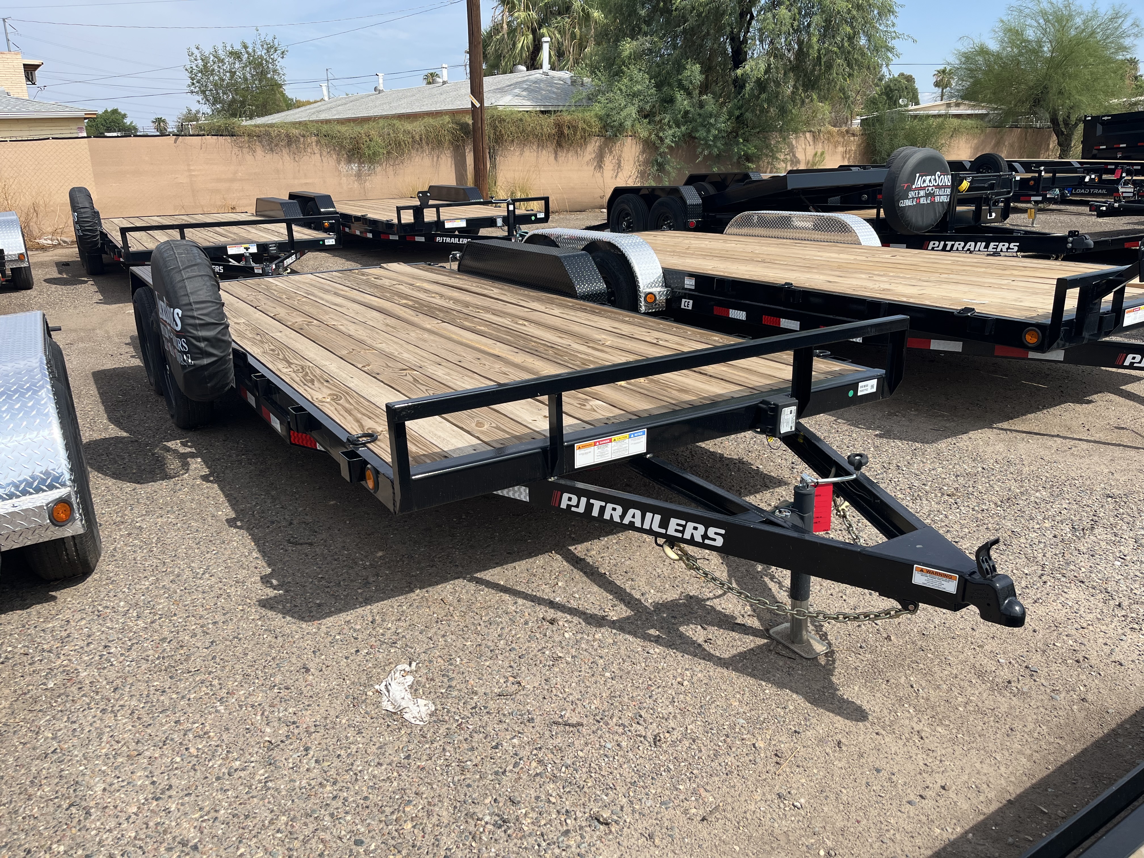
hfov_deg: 67.3
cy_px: 429
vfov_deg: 53.1
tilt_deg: -19.4
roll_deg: +0.9
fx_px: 859
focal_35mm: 26
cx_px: 572
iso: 50
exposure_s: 1/3049
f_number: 1.6
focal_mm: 5.1
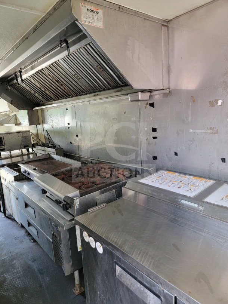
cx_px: 114
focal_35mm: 24
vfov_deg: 71.6
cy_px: 152
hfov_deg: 56.8
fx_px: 211
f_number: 1.8
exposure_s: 1/60
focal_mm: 6.7
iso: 250
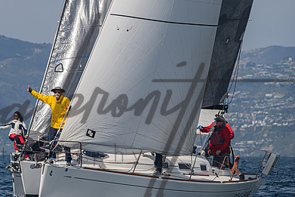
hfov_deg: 4.5
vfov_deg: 3.0
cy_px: 55
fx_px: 3771
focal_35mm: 460
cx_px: 60
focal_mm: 230
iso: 320
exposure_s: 1/4000
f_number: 6.3
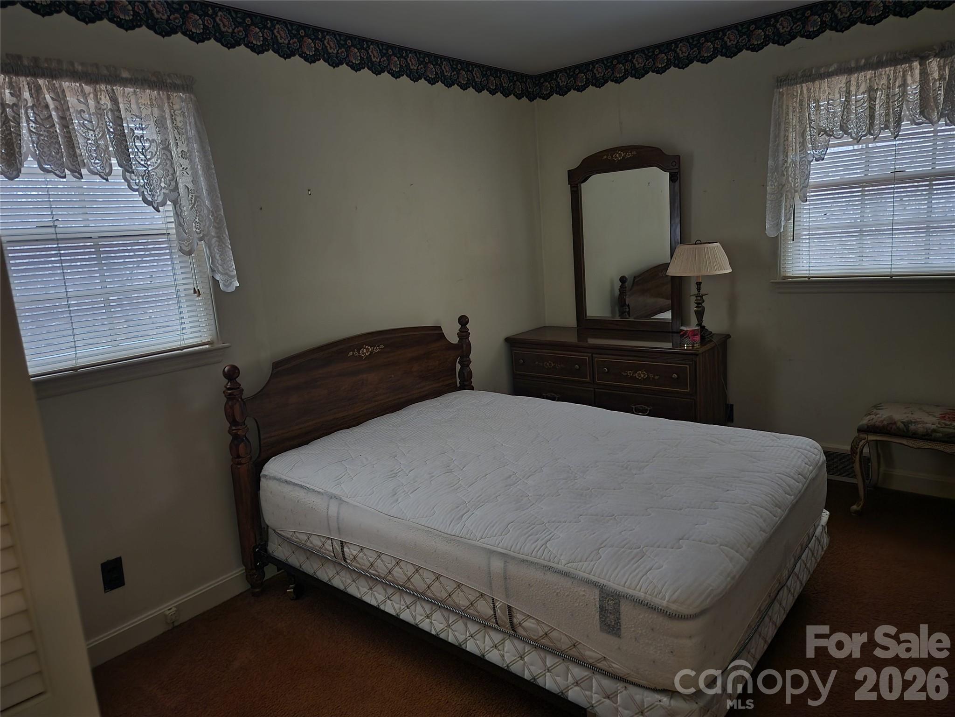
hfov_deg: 73.9
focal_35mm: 23
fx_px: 635
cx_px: 478
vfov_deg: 58.9
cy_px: 358
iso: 320
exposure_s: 1/9.99
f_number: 1.8
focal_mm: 6.4
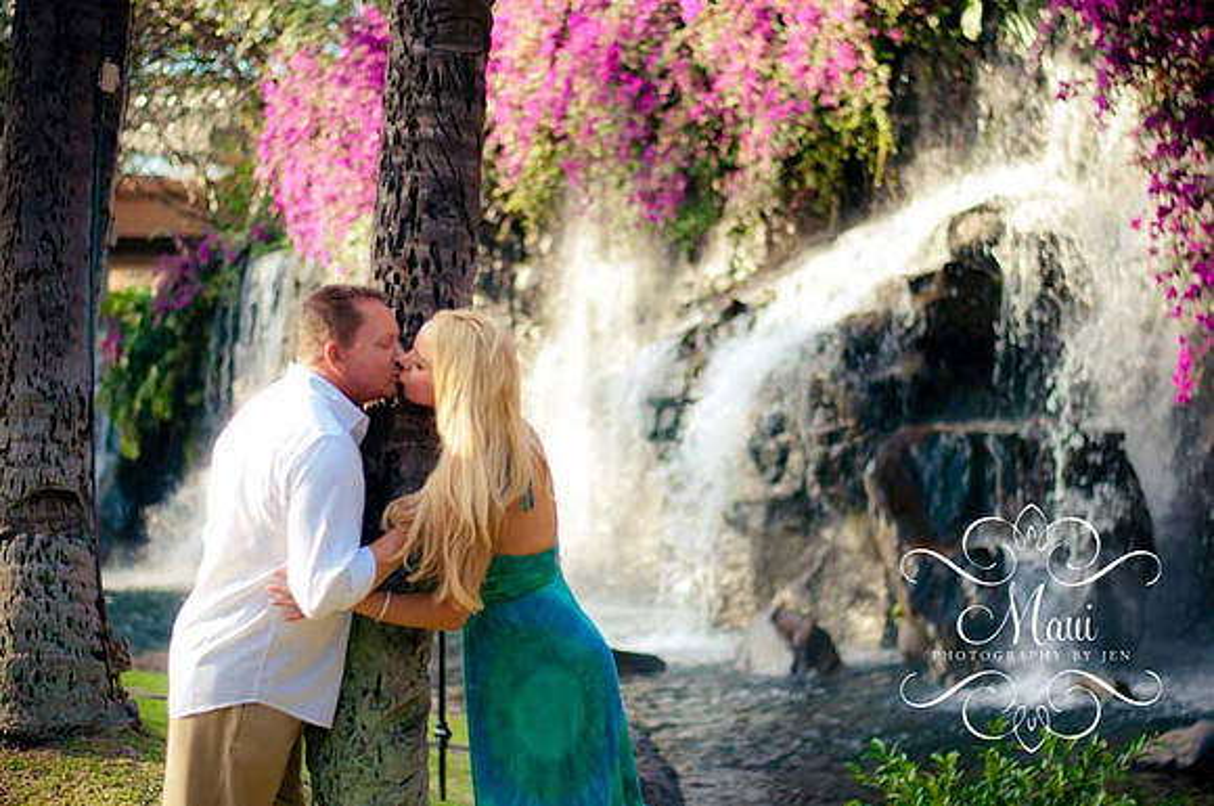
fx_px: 2526
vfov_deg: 18.1
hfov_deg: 27.0
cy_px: 403
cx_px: 607
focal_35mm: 75
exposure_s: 1/320
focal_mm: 50
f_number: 1.8
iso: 200
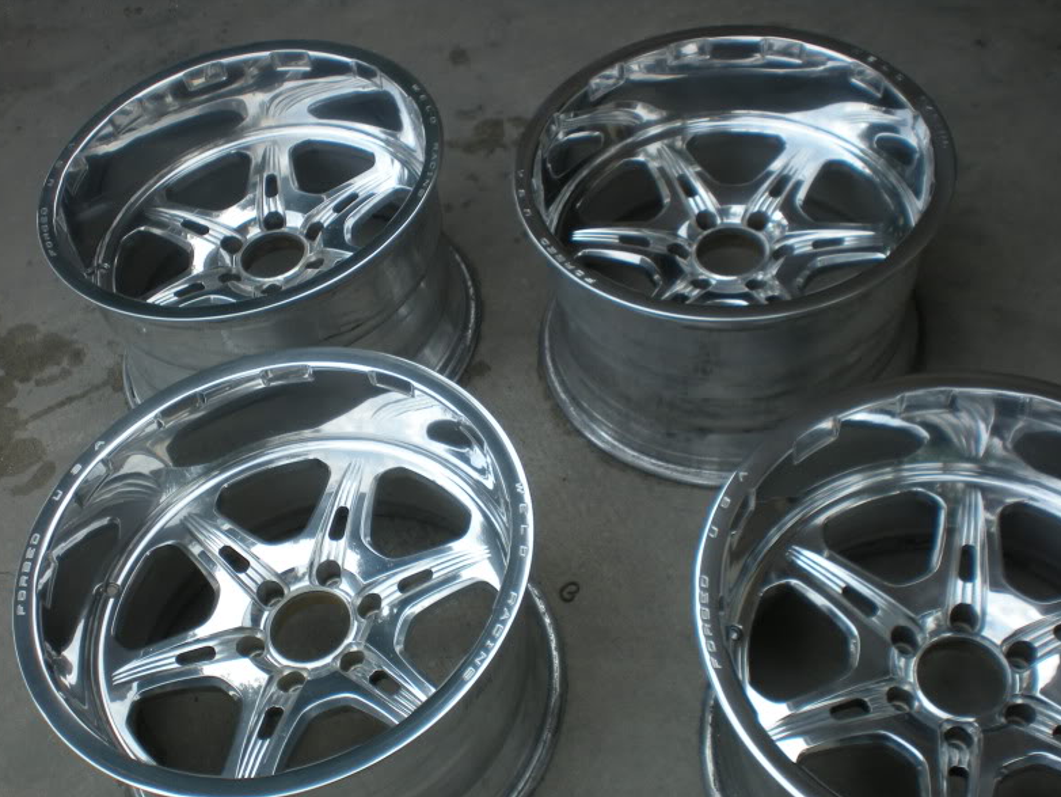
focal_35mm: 45
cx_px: 525
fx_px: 1380
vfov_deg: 32.2
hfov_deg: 42.1
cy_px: 403
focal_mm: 7.4
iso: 64
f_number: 4.9
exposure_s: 1/186
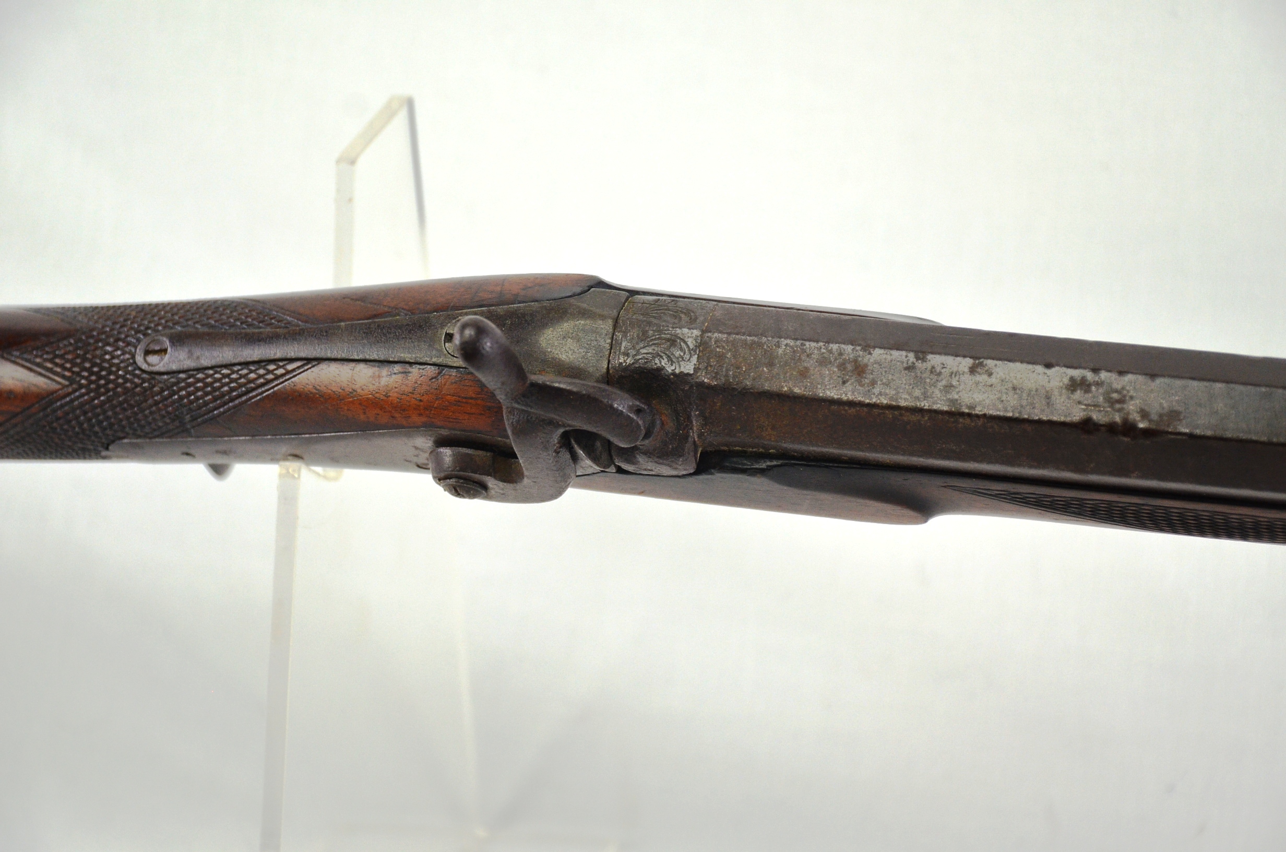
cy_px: 426
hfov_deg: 19.5
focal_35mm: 105
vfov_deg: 13.0
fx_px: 3743
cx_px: 643
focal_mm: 70
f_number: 5.3
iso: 800
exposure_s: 1/200
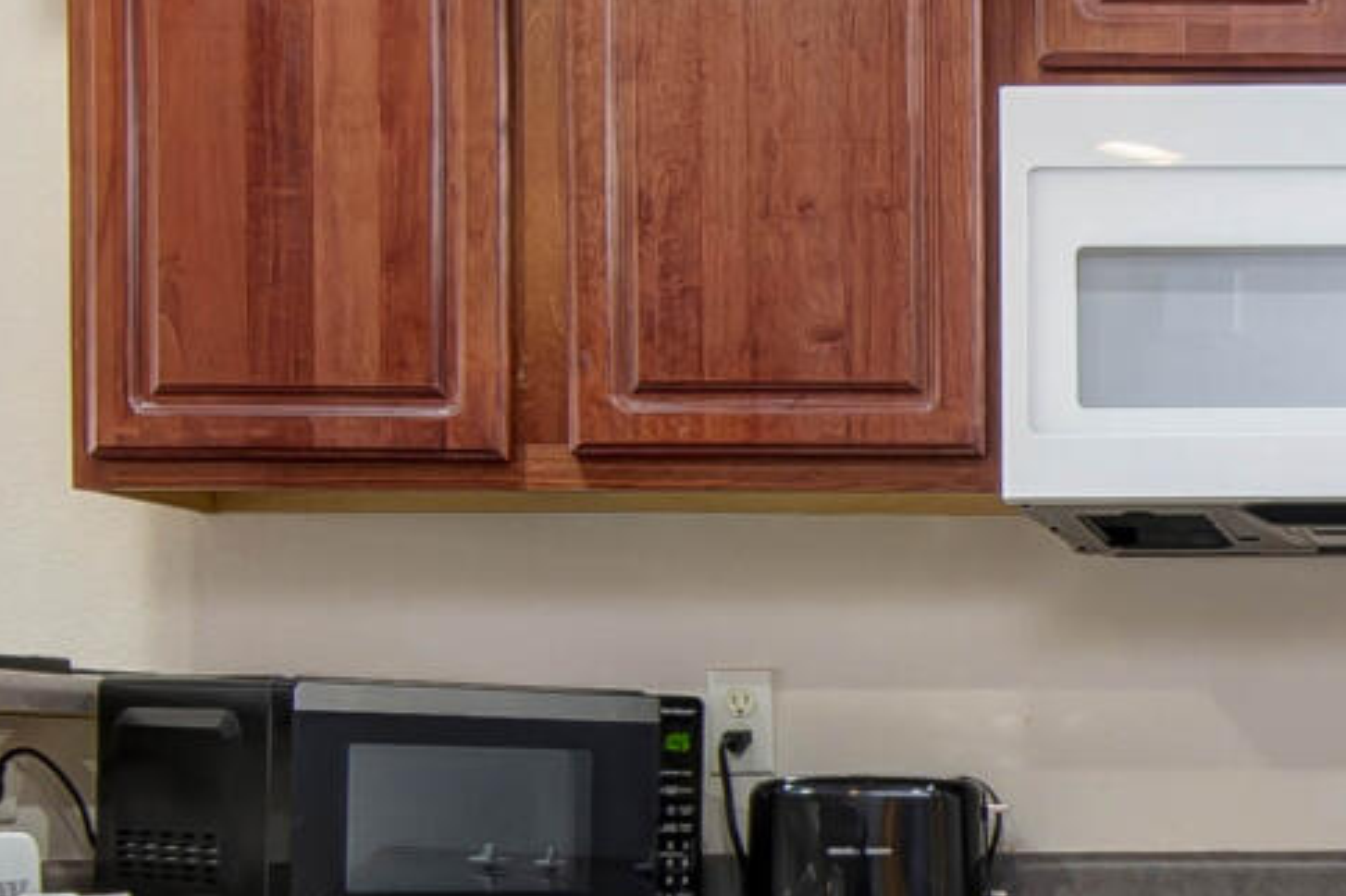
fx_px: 3700
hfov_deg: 18.6
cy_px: 861
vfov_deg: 13.6
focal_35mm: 99
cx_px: 1915
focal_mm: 16
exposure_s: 1/5
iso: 125
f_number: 6.3
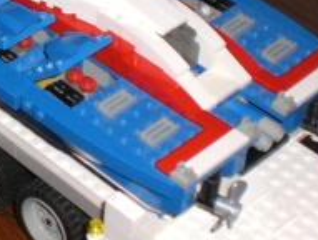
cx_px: -63
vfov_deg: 11.6
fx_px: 1169
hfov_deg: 15.0
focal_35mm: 127
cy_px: 13
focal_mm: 6.3
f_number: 3.1
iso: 200
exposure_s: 1/60
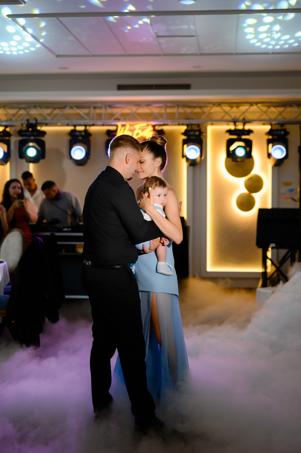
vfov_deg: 39.6
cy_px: 226
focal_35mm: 50
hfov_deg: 27.0
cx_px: 150
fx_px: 628
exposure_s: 1/200
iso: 500
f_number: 2
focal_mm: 50
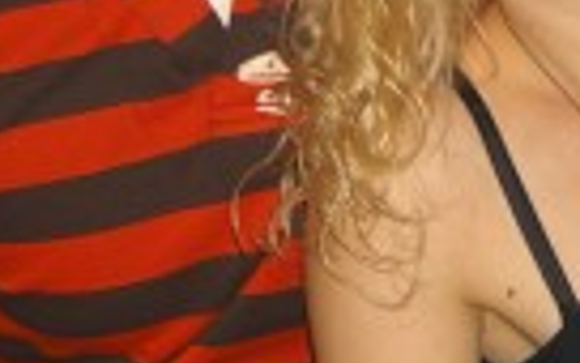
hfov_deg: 11.7
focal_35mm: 178
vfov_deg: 7.3
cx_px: 512
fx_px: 2814
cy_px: -9
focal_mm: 7.9
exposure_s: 1/60
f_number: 2.8
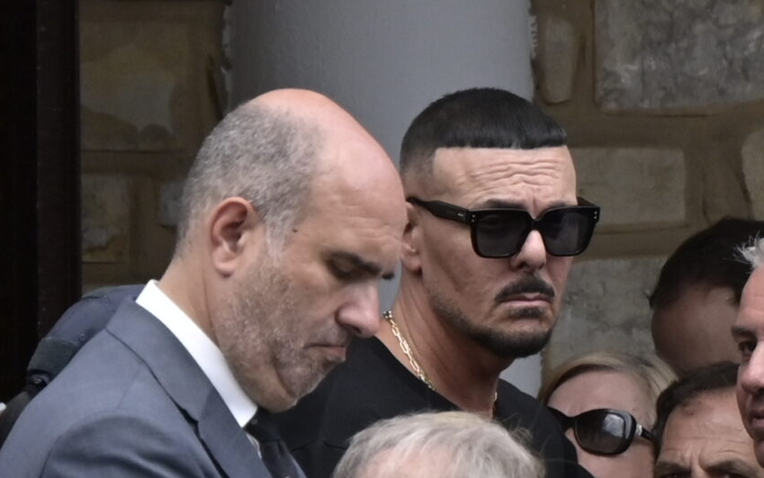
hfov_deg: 4.9
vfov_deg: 3.0
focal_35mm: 432
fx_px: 8997
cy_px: 315
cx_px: 503
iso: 500
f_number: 8
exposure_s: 1/640
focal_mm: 200
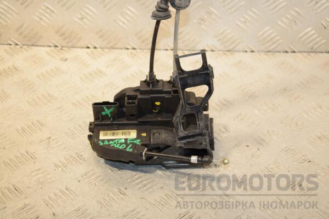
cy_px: 110
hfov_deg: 27.0
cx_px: 164
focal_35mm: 75
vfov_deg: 18.2
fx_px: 685
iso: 800
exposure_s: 1/200
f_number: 6.3
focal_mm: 50
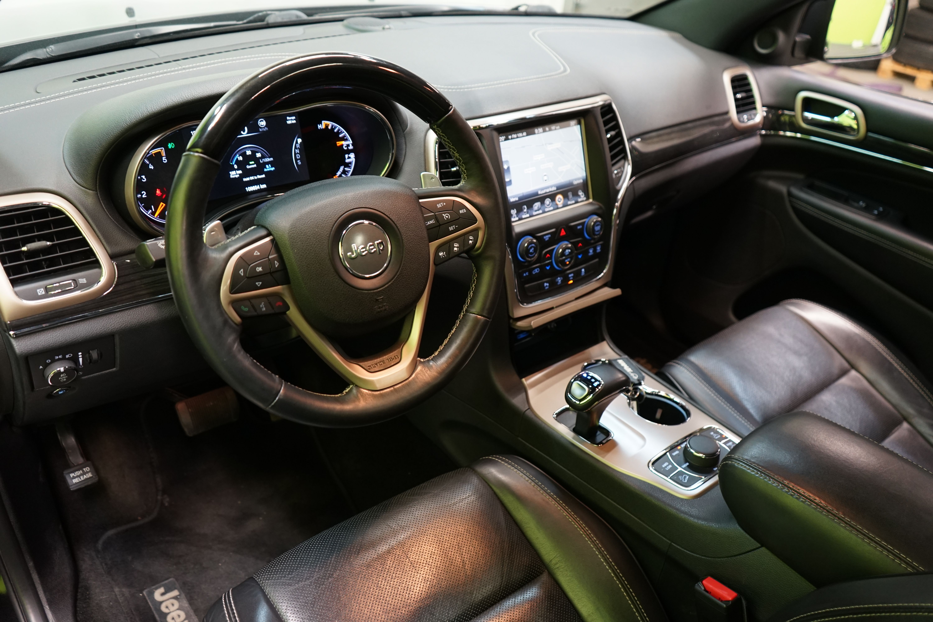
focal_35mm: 28
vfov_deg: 46.4
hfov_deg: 65.5
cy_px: 311
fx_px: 726
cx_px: 466
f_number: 3.5
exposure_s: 1/30
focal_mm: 28
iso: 1000
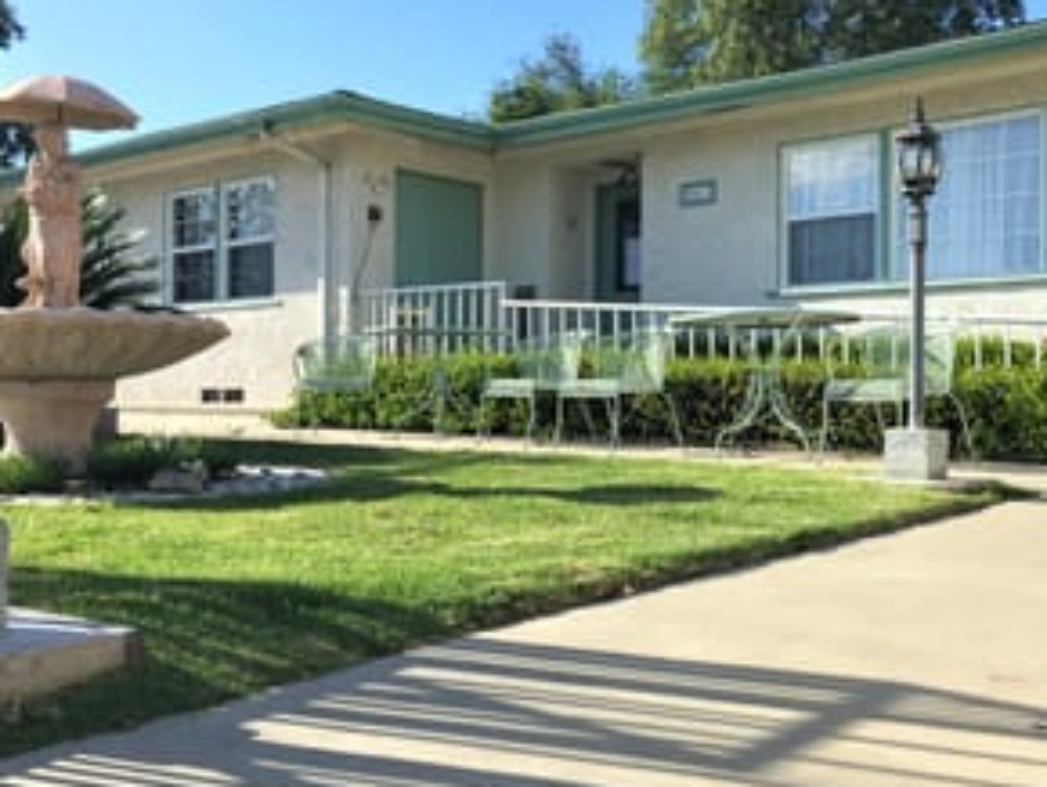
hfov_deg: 46.7
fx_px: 1211
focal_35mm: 40
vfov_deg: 36.0
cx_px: 578
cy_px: 386
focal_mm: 4.15
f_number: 2.2
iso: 32
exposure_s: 1/1799
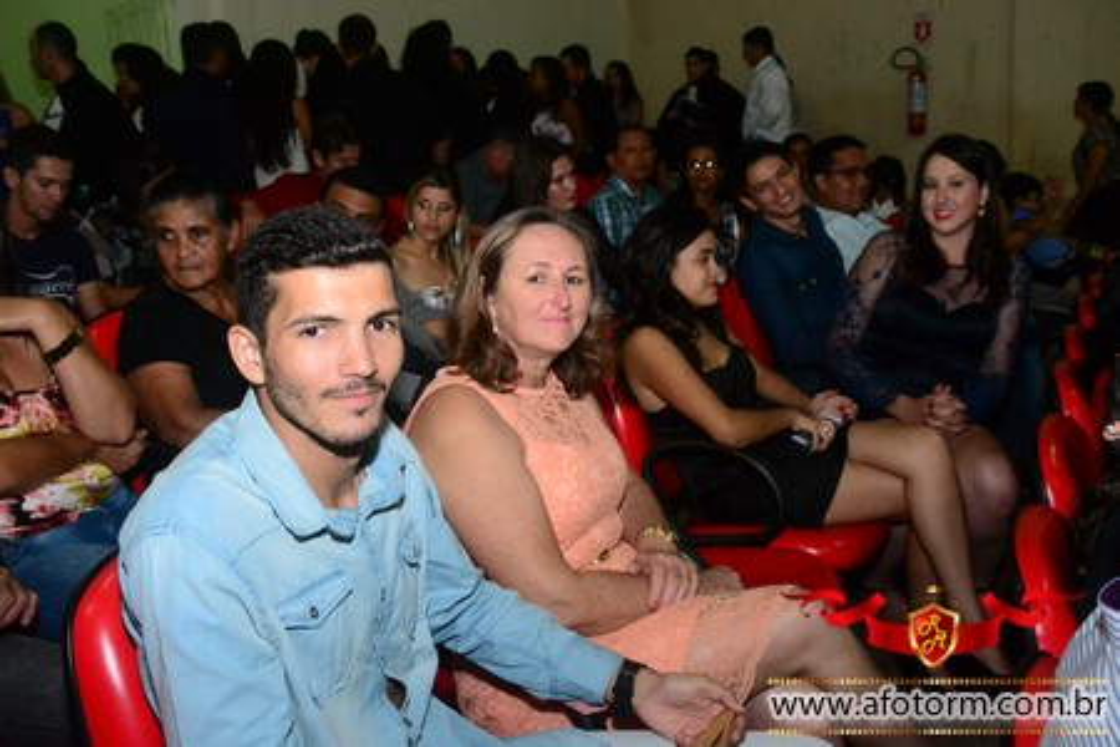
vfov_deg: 36.9
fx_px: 1120
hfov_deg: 53.1
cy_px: 374
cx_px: 560
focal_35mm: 36
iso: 3200
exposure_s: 1/80
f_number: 6.3
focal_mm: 24
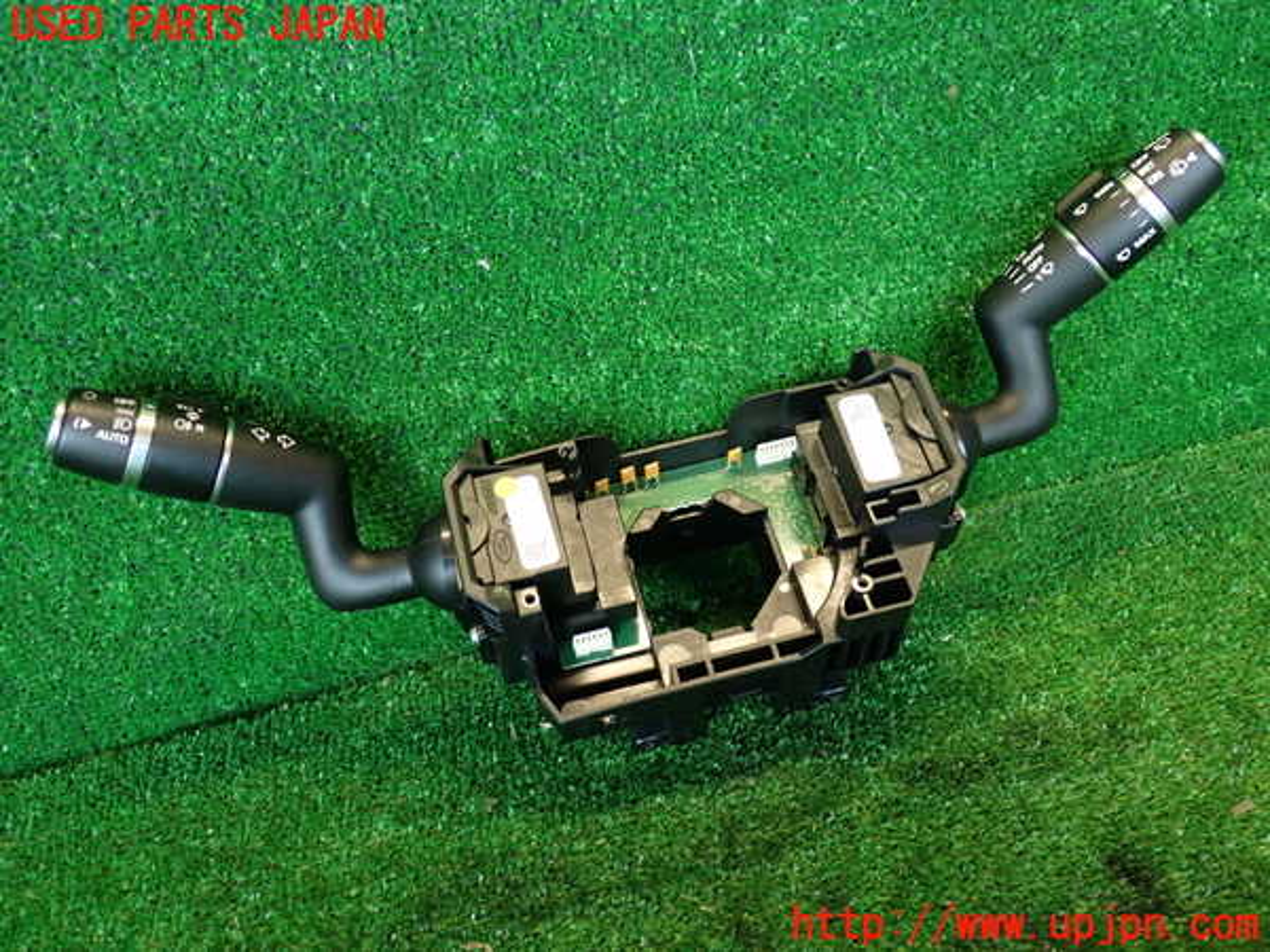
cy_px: 476
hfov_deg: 56.8
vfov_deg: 44.2
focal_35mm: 32
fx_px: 1174
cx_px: 635
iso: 200
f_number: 2.4
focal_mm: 5.79
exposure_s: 1/30
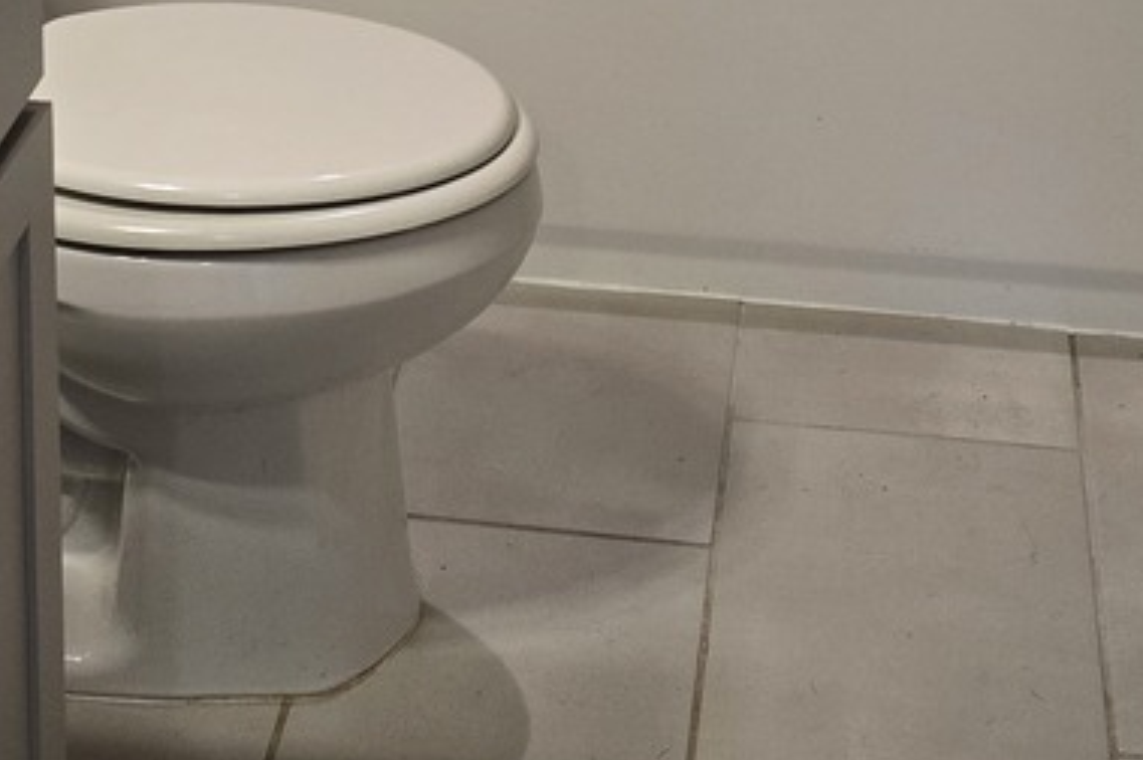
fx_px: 2887
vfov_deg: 12.8
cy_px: -817
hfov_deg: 22.3
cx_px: 431
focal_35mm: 91
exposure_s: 1/120
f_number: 1.7
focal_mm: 6.3
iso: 200
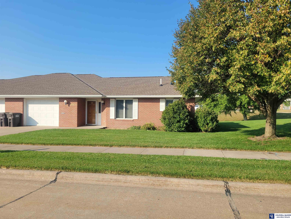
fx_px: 219
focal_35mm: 26
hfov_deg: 67.3
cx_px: 146
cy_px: 110
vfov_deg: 53.1
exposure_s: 1/1751
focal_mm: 5.4
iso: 40
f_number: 1.8
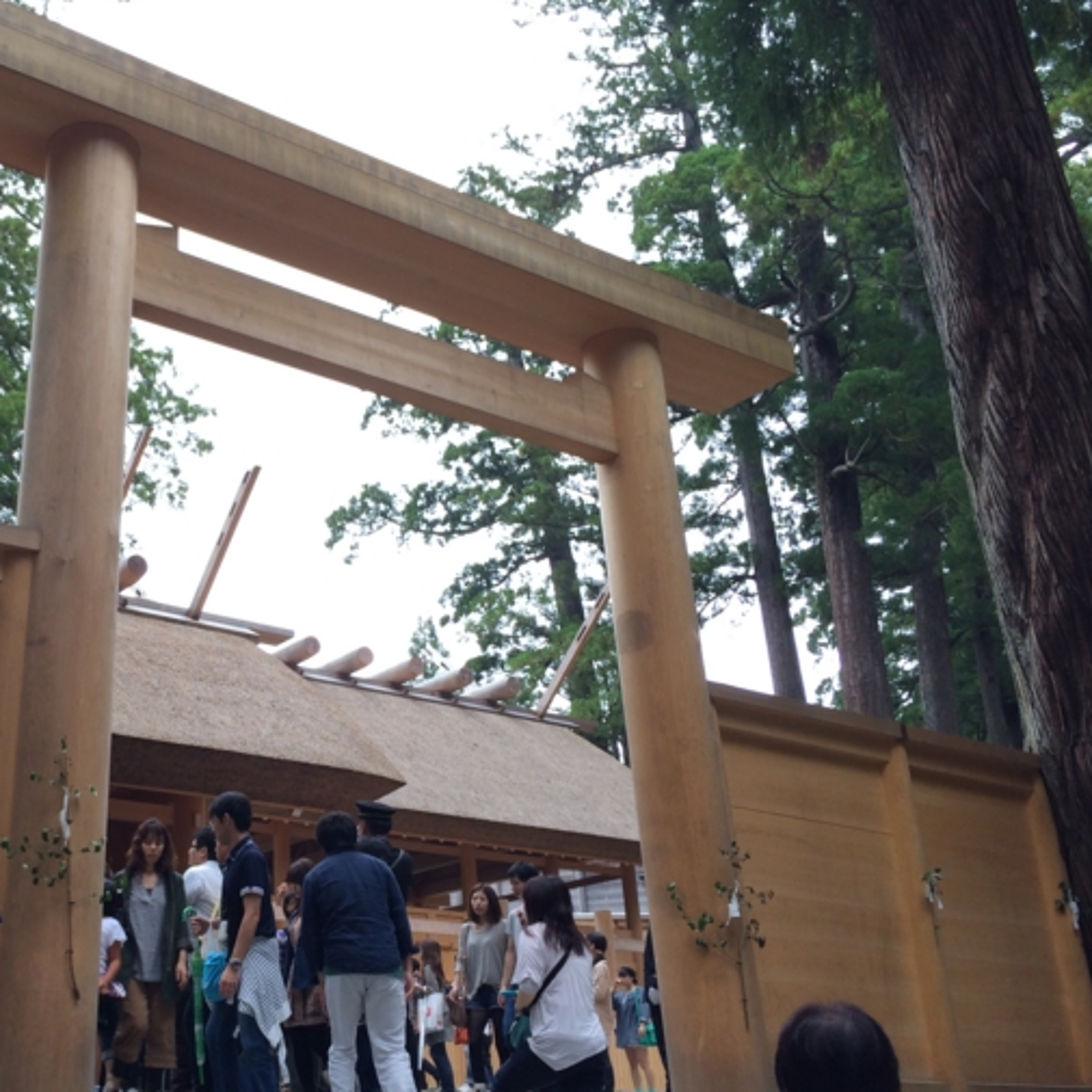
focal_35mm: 42
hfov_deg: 38.8
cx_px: 255
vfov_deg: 40.0
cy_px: 575
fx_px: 1499
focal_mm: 4.12
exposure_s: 1/60
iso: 40
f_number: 2.2
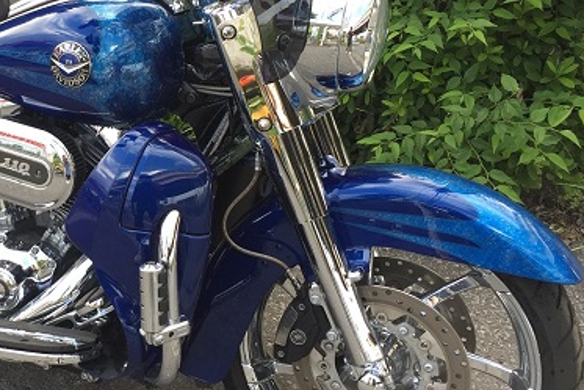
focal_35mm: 57
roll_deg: -1.7
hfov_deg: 33.0
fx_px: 925
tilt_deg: -25.5
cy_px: 139
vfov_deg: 23.7
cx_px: 47
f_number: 2.2
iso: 32
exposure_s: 1/60
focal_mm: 4.15
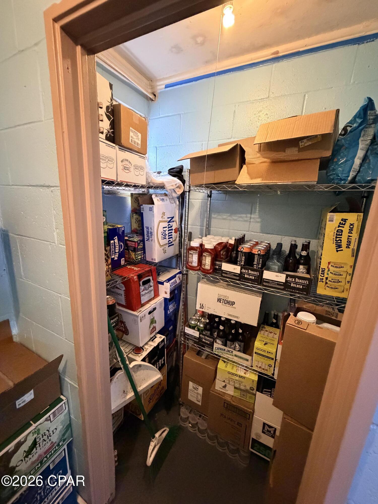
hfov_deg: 85.7
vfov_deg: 102.1
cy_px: 252
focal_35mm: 14
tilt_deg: -15.2
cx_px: 189
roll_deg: -5.1
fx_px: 204
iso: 1250
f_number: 2.2
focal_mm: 2.22
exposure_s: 1/60
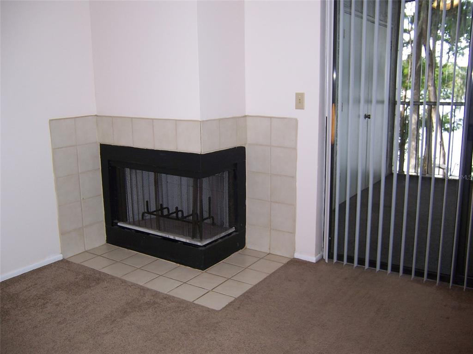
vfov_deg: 42.9
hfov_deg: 55.4
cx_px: 236
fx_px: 451
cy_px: 177
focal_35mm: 33
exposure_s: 1/60
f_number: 2.8
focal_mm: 5.5
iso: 80
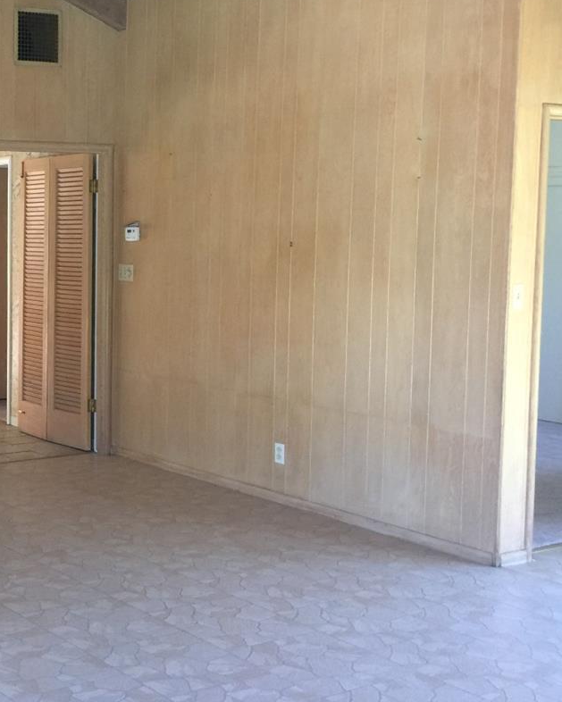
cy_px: 332
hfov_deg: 26.1
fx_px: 1123
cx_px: -47
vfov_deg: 34.7
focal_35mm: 54
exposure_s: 1/15
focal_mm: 4.15
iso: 40
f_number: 2.2
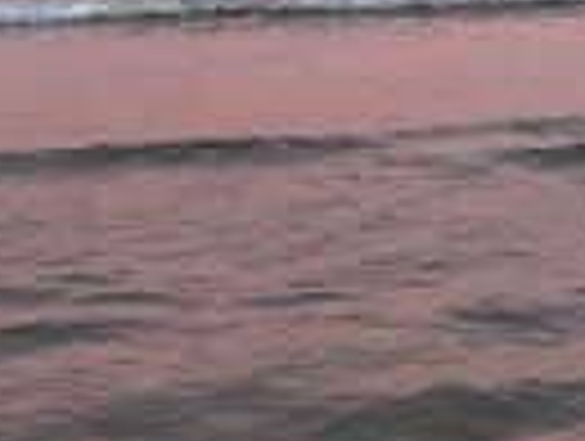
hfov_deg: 14.5
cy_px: -63
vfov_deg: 12.2
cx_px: 1026
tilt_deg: -4.8
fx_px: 2032
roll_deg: -0.3
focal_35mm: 120
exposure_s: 1/121
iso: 125
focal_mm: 4.25
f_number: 1.8
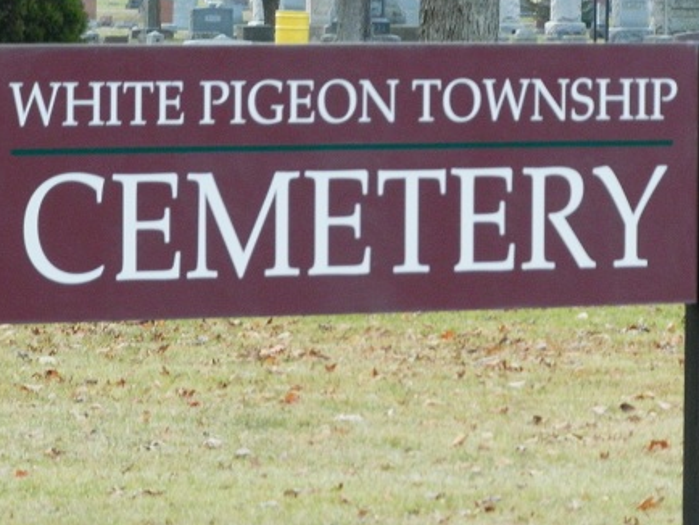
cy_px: 348
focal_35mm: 261
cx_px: 338
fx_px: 5273
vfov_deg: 5.7
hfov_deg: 7.6
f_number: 5.3
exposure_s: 1/125
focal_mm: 34
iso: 640
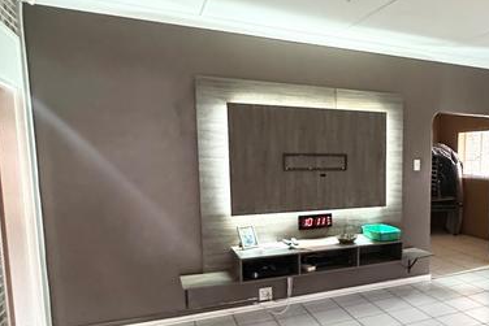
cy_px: 203
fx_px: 421
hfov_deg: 56.3
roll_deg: -0.6
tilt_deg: -5.9
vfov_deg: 42.1
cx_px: 385
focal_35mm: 31
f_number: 2.2
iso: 800
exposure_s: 1/50
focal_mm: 2.22
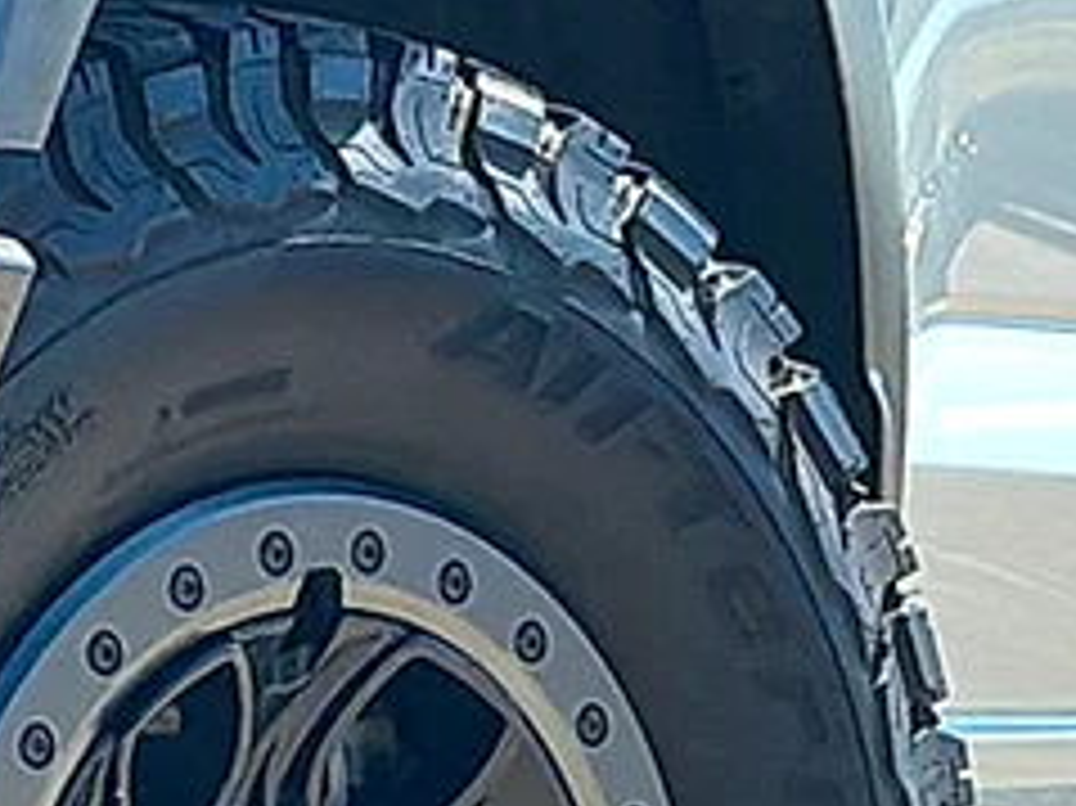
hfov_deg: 8.4
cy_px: 1132
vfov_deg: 6.3
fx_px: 7270
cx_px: 932
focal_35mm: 234
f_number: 1.78
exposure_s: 1/4608
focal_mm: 6.86
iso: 80
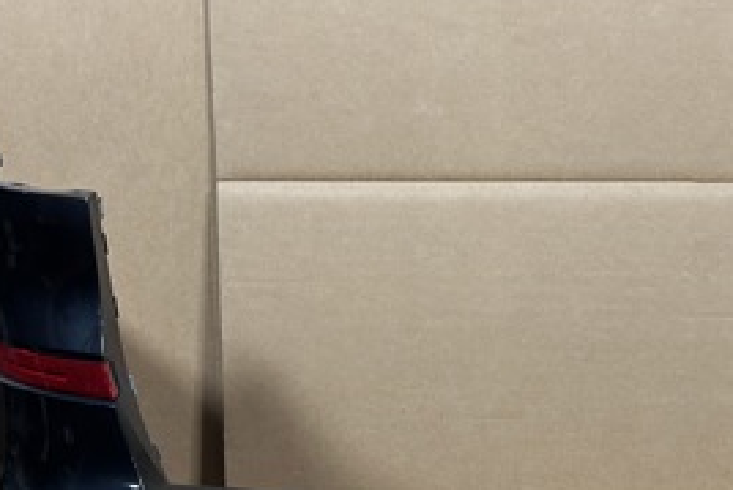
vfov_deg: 11.5
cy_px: 407
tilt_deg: -21.1
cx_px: 676
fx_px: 2424
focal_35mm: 119
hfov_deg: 16.9
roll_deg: +0.2
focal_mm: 6.86
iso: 250
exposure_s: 1/50
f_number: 1.78
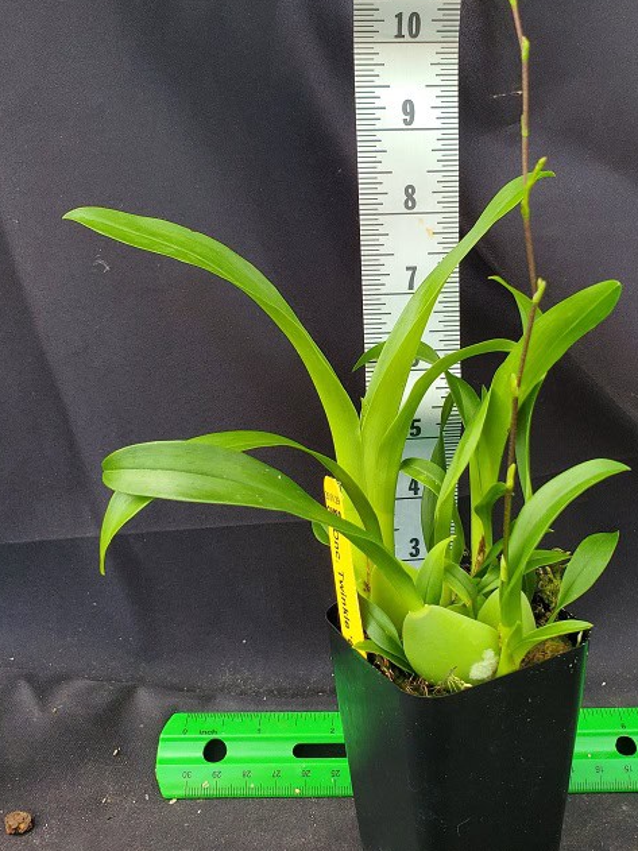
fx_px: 860
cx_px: 413
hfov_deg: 40.3
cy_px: 405
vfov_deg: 52.6
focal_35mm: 35
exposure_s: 1/120
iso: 125
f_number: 2.4
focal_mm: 4.3
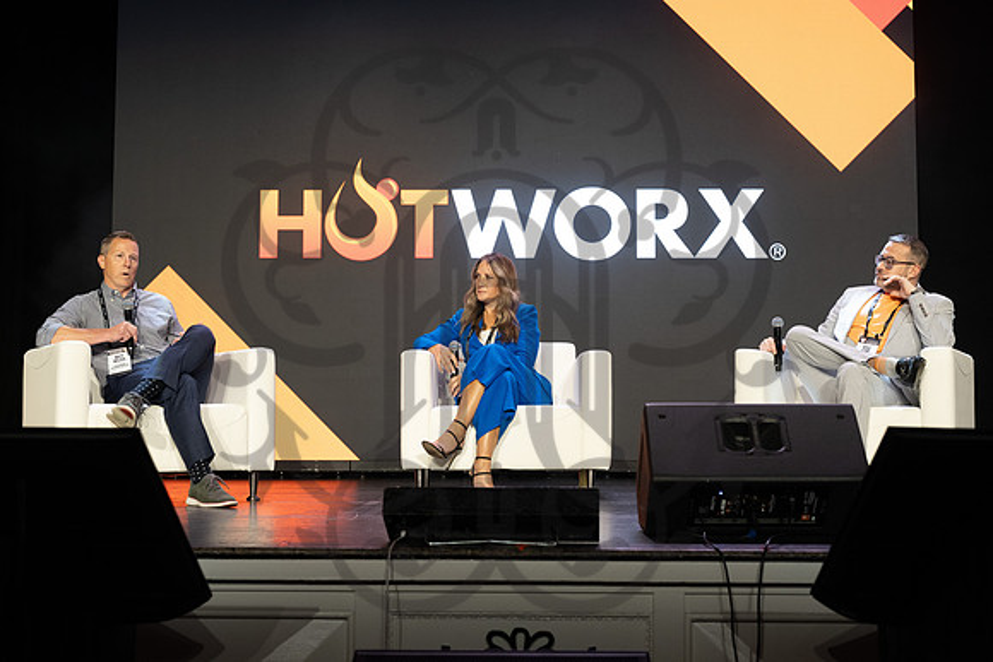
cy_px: 331
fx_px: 1379
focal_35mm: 50
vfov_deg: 27.0
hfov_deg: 39.6
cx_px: 496
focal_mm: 50
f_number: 4.5
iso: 1600
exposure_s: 1/125
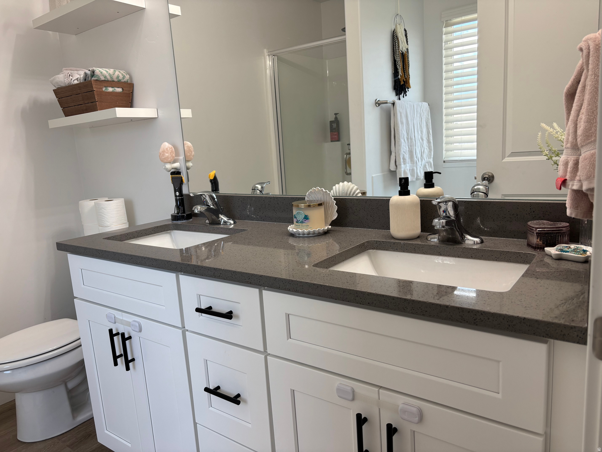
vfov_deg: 53.1
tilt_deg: -10.1
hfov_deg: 67.3
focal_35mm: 26
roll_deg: +3.4
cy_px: 226
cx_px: 301
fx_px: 452
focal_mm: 5.96
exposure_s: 1/120
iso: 50
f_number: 1.6
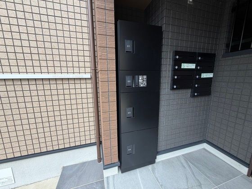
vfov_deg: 85.7
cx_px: 126
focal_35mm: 14
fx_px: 102
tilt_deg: -10.0
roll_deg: +0.6
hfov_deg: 102.1
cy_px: 94
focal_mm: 2.22
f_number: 2.2
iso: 40
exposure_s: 1/152
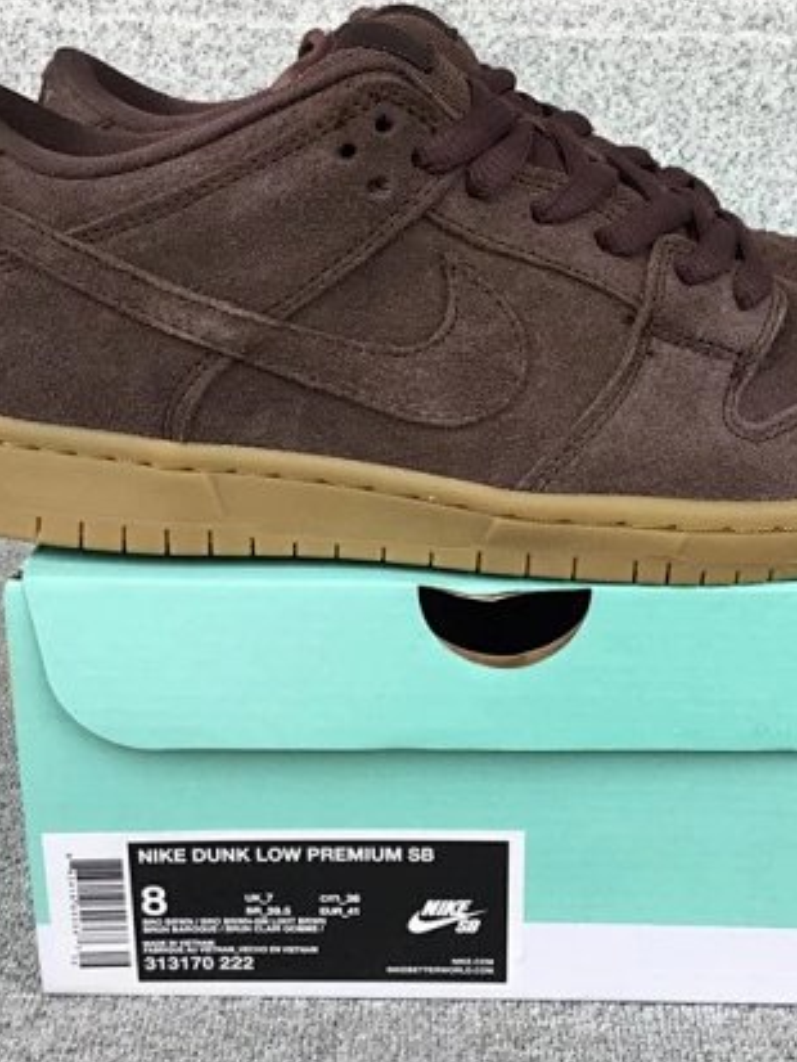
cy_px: 476
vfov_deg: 39.6
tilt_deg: -18.8
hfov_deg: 30.2
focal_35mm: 48
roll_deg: -1.3
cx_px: 488
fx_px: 1473
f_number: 2.4
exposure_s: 1/153
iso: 25
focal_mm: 3.3
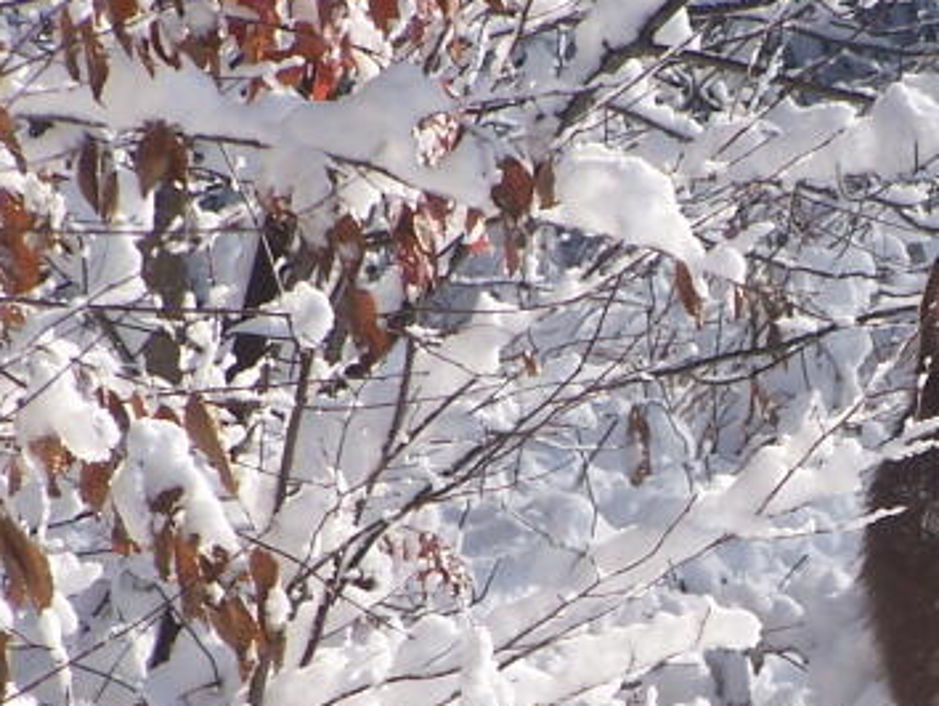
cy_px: 512
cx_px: 1003
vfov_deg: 2.2
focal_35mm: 688
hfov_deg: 2.9
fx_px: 18675
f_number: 4.5
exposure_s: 1/640
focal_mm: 39.5
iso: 80
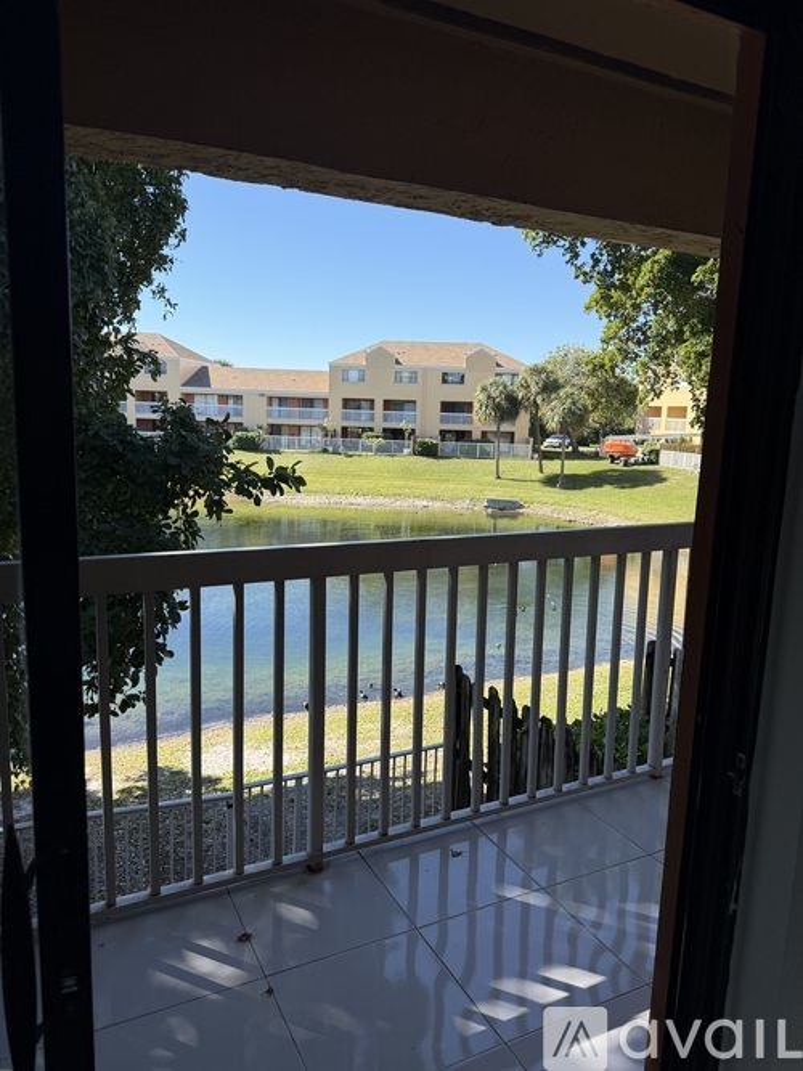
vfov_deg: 71.6
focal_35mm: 24
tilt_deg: -7.6
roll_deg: -3.4
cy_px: 536
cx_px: 402
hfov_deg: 56.8
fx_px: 743
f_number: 1.78
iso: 100
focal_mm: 6.76
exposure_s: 1/2525
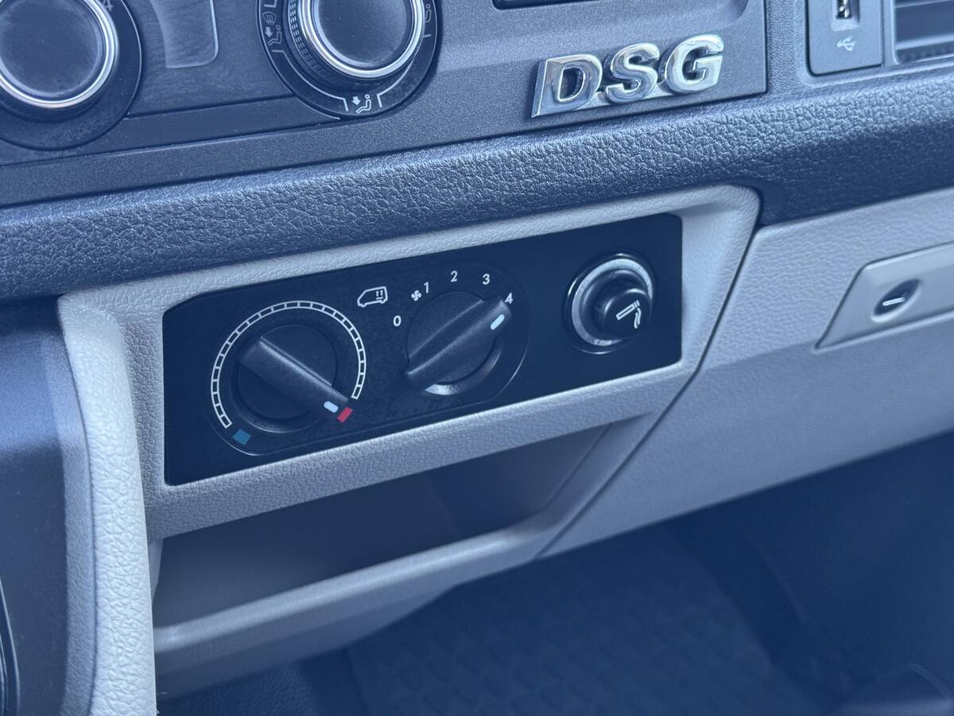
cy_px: 358
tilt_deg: -27.8
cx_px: 477
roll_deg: -0.1
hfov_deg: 39.7
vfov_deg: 30.3
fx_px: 1323
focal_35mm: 48
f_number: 1.78
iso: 250
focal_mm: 6.76
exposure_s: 1/46
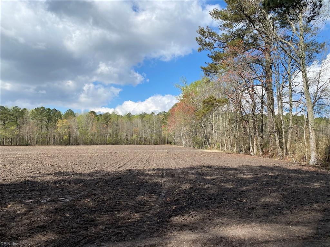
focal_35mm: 26
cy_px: 124
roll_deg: +0.8
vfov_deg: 53.1
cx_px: 165
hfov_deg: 67.3
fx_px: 248
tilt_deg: +4.7
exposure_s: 1/2967
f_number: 1.8
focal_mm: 4.25
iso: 32
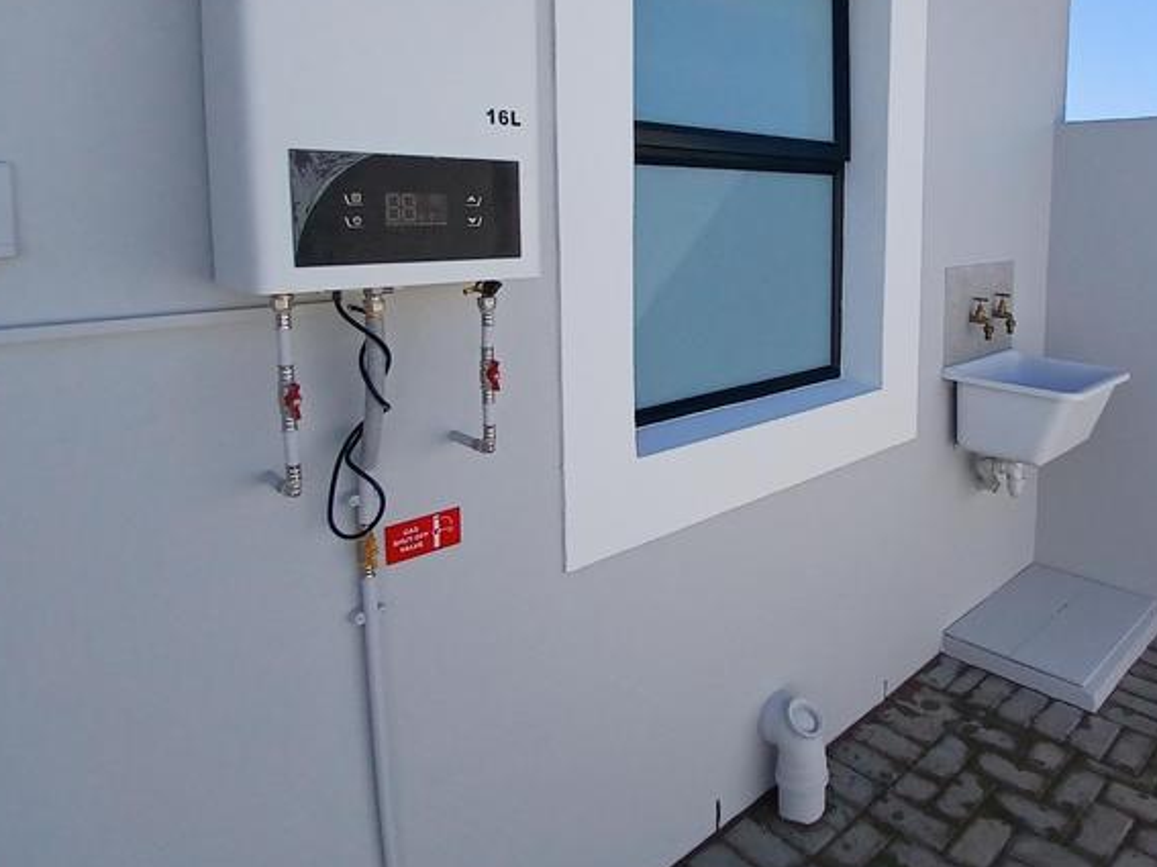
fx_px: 802
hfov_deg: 69.9
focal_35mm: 24
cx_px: 757
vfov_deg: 55.7
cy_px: 292
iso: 50
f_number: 2.2
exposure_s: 1/967
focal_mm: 1.4
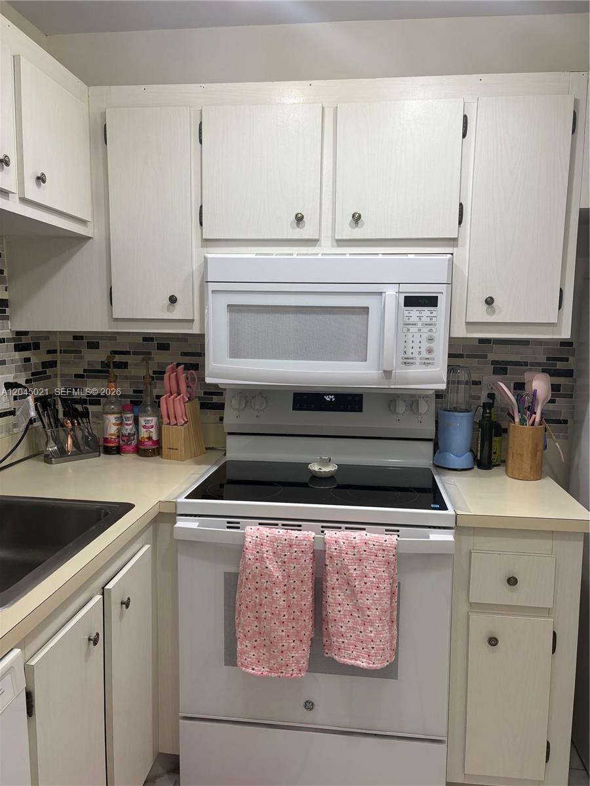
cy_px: 393
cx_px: 295
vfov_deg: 67.3
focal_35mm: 26
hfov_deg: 53.1
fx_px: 591
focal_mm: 5.96
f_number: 1.6
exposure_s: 1/60
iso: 80
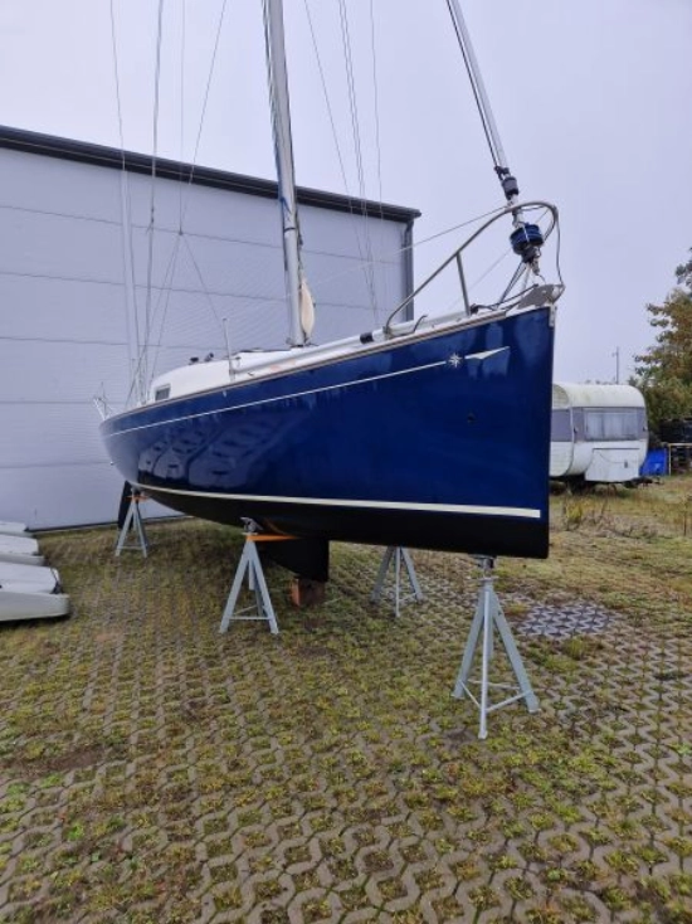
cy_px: 462
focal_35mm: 23
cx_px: 346
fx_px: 613
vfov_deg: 73.9
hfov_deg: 58.9
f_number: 1.8
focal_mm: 5.4
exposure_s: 1/180
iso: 50
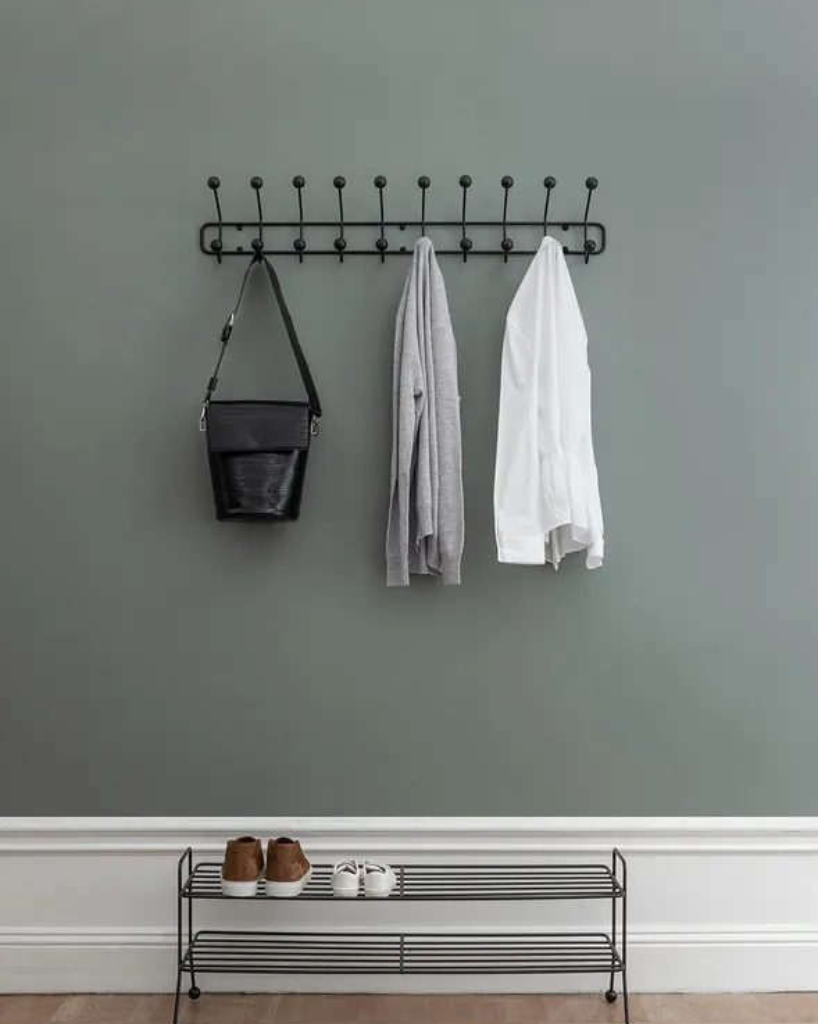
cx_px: 406
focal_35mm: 47
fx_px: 1423
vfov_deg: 39.6
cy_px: 522
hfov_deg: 32.1
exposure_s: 2
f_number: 13
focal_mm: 41
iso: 200
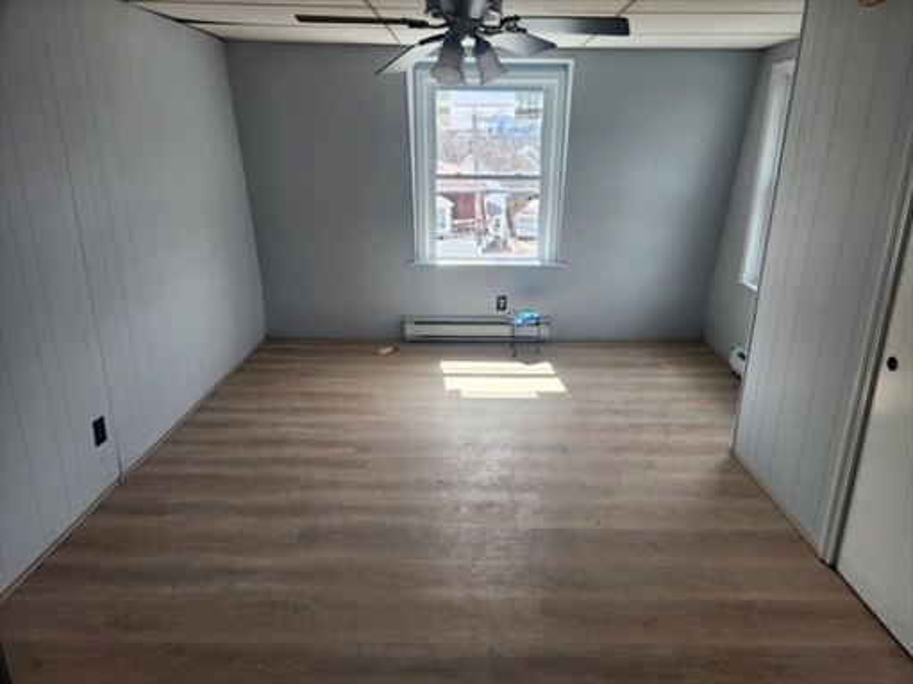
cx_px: 456
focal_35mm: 23
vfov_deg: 58.9
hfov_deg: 73.9
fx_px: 606
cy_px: 342
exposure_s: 1/180
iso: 25
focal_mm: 5.4
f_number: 1.8
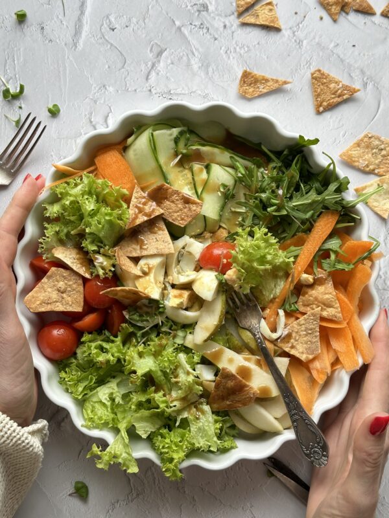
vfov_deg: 39.7
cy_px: 259
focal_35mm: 48
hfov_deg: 30.3
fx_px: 719
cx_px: 194
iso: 50
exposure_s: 1/122
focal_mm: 6.86
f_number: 1.78
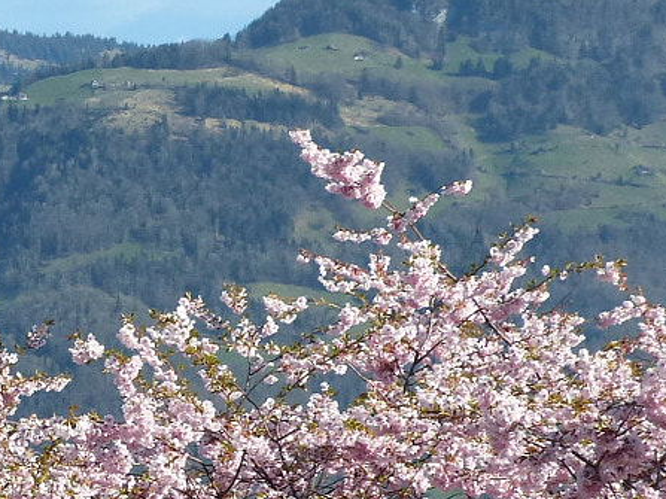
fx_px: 2962
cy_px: 570
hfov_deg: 12.6
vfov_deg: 9.5
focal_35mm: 154
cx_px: -112
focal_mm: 7.6
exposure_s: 1/640
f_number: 4
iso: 100
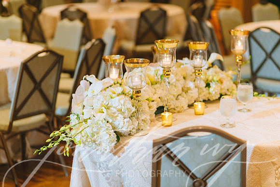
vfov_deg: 16.1
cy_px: 94
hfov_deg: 23.9
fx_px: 661
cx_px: 140
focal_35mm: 85
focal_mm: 85
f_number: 2
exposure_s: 1/125
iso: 1000
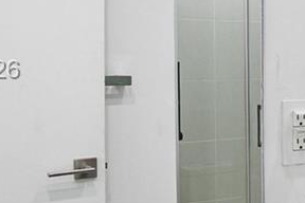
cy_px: 71
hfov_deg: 18.4
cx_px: 537
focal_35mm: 89
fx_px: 754
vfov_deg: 15.3
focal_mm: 8
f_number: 5
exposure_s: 1/15
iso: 100
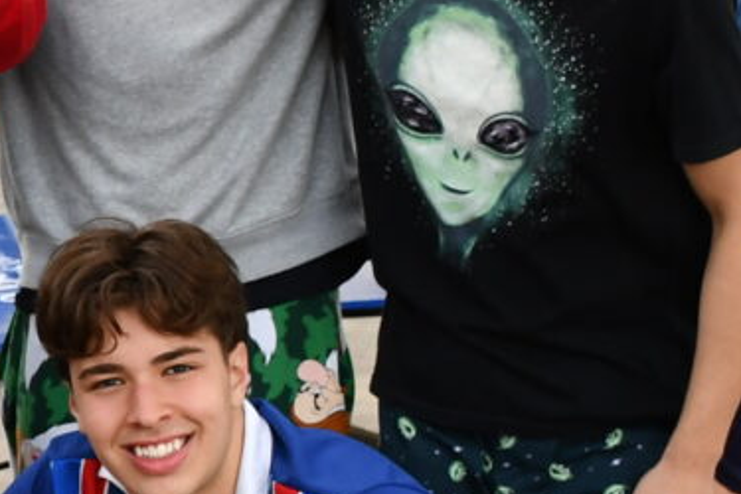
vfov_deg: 7.9
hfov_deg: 11.3
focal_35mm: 174
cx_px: -395
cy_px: 253
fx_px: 3581
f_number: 3.8
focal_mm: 23
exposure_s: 1/250
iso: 560
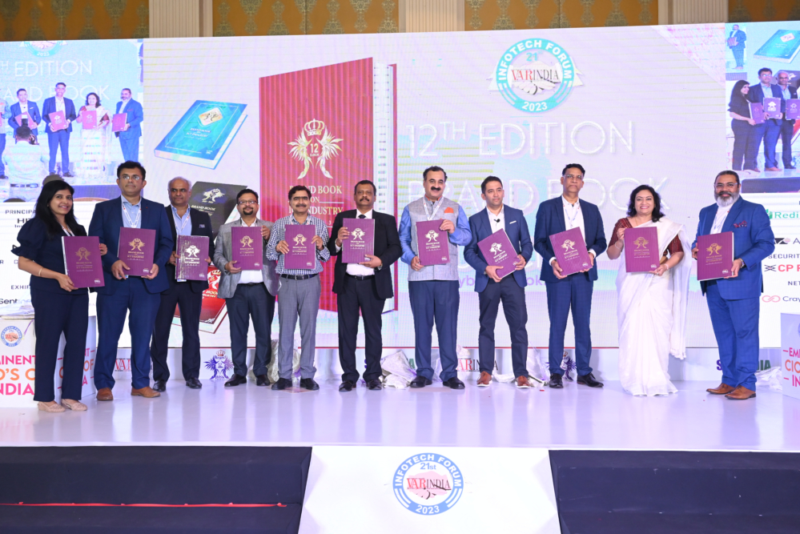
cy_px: 267
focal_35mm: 29
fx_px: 645
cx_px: 400
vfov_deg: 45.0
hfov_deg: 63.6
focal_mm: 29
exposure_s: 1/200
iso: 2000
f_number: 5
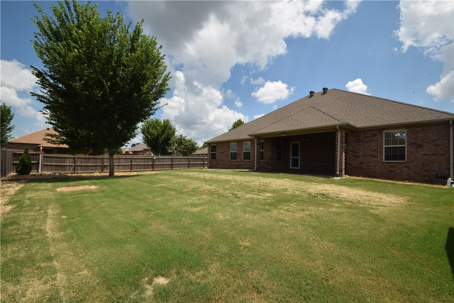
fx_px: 189
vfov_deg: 77.3
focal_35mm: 15
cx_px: 227
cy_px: 152
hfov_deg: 100.4
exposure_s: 1/200
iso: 100
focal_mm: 10
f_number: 10
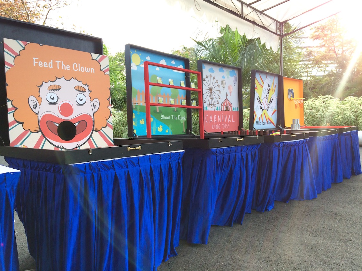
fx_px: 303
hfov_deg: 61.7
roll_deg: -0.3
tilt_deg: -2.8
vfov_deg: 48.2
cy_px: 136
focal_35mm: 29
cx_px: 181
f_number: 2.2
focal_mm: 4.15
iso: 32
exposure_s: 1/179
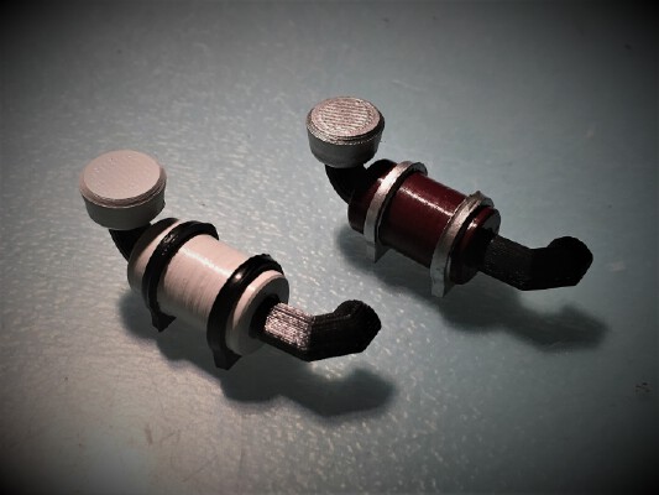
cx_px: 330
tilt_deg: -46.4
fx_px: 552
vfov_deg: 48.2
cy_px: 248
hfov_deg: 61.6
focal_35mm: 29
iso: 100
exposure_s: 1/33
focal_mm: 4.15
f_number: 2.2
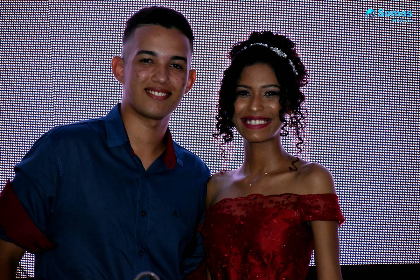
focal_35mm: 210
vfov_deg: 6.5
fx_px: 2450
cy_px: 140
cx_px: 210
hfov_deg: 9.8
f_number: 5.6
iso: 1600
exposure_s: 1/80
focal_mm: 140
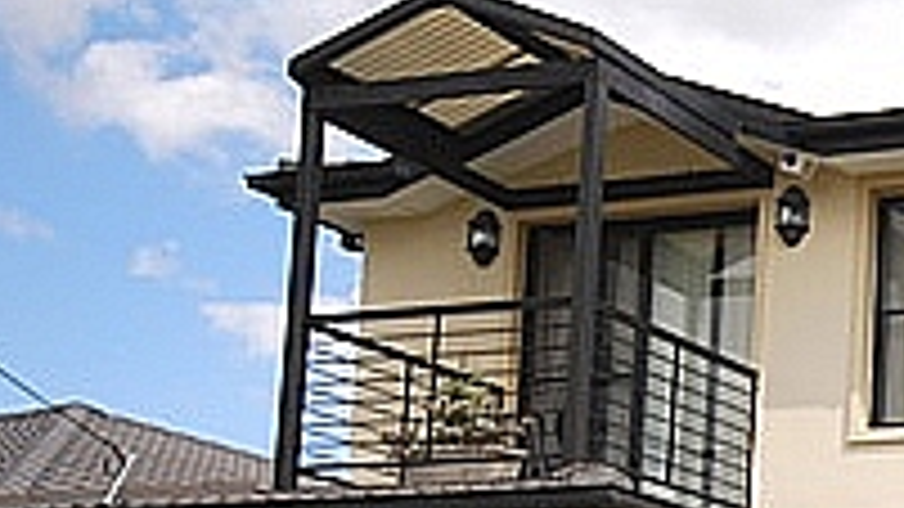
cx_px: 1349
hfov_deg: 22.1
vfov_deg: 14.5
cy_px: 647
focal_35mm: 80
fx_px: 1917
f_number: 8
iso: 100
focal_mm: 16
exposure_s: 1/200
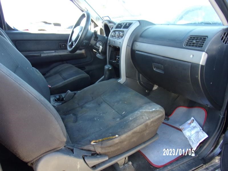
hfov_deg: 71.6
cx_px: 114
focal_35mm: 24
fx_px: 158
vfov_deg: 56.8
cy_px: 86
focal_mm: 4.3
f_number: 3.3
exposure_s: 1/34
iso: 91
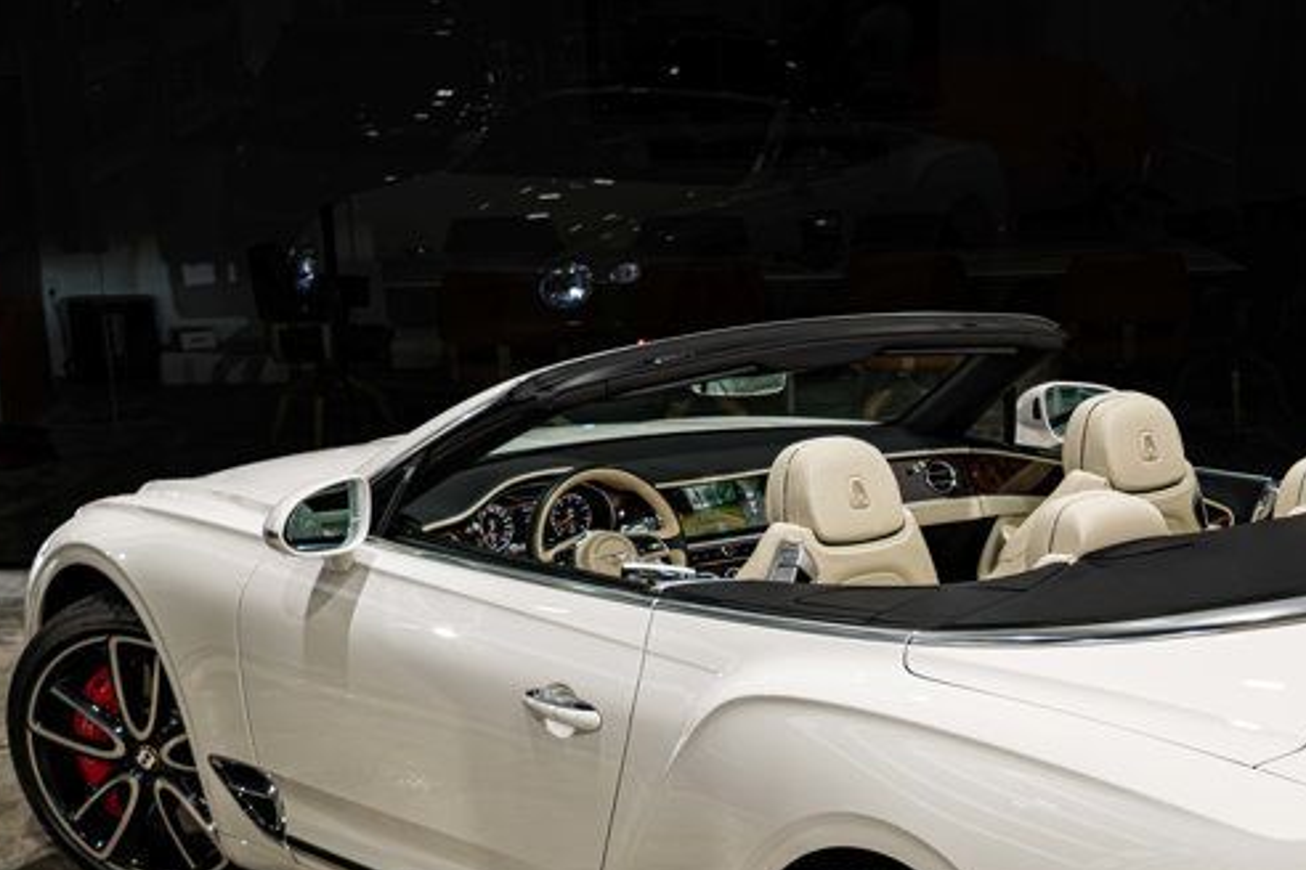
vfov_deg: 17.4
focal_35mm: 77
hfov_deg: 25.8
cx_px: 1062
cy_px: 818
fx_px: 2793
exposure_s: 1/125
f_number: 4
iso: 1250
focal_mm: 37
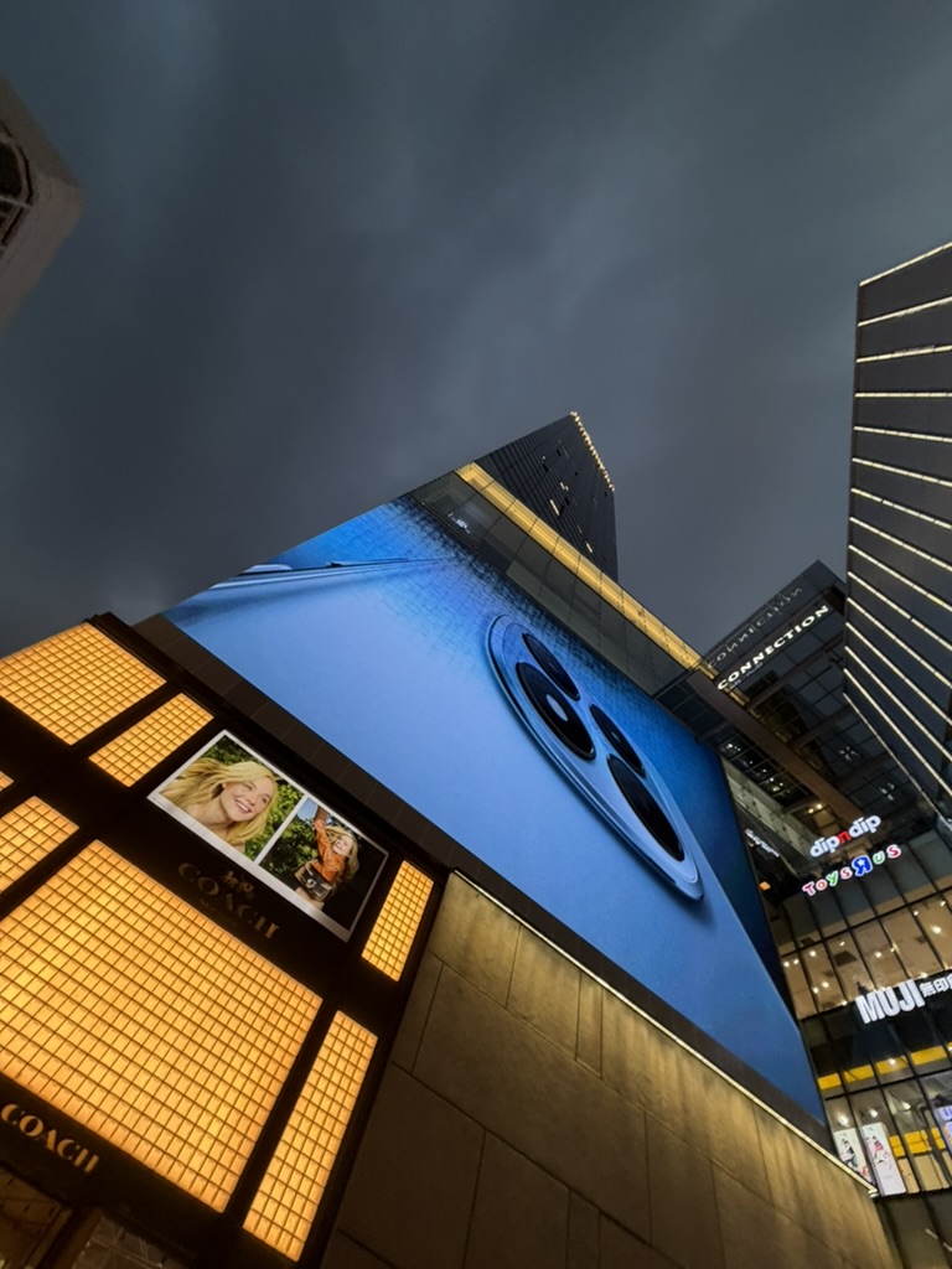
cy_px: 634
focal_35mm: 14
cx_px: 476
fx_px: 513
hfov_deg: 85.7
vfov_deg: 102.1
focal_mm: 2.22
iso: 200
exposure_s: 1/120
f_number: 2.2
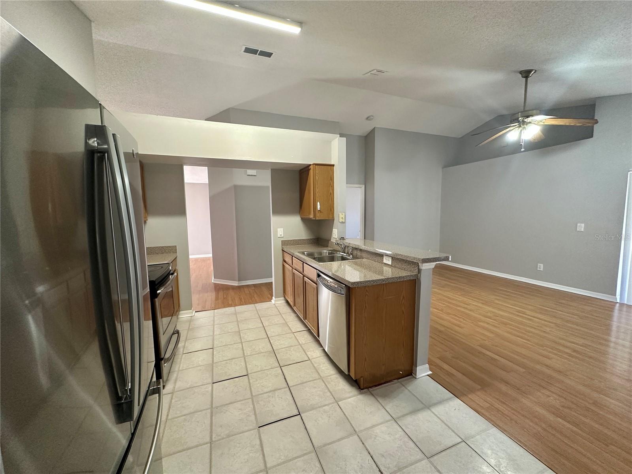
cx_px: 316
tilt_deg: -4.9
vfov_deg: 85.7
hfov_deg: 102.1
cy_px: 237
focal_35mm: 14
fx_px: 256
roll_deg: +0.6
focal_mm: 2.22
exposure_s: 1/120
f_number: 2.2
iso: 250
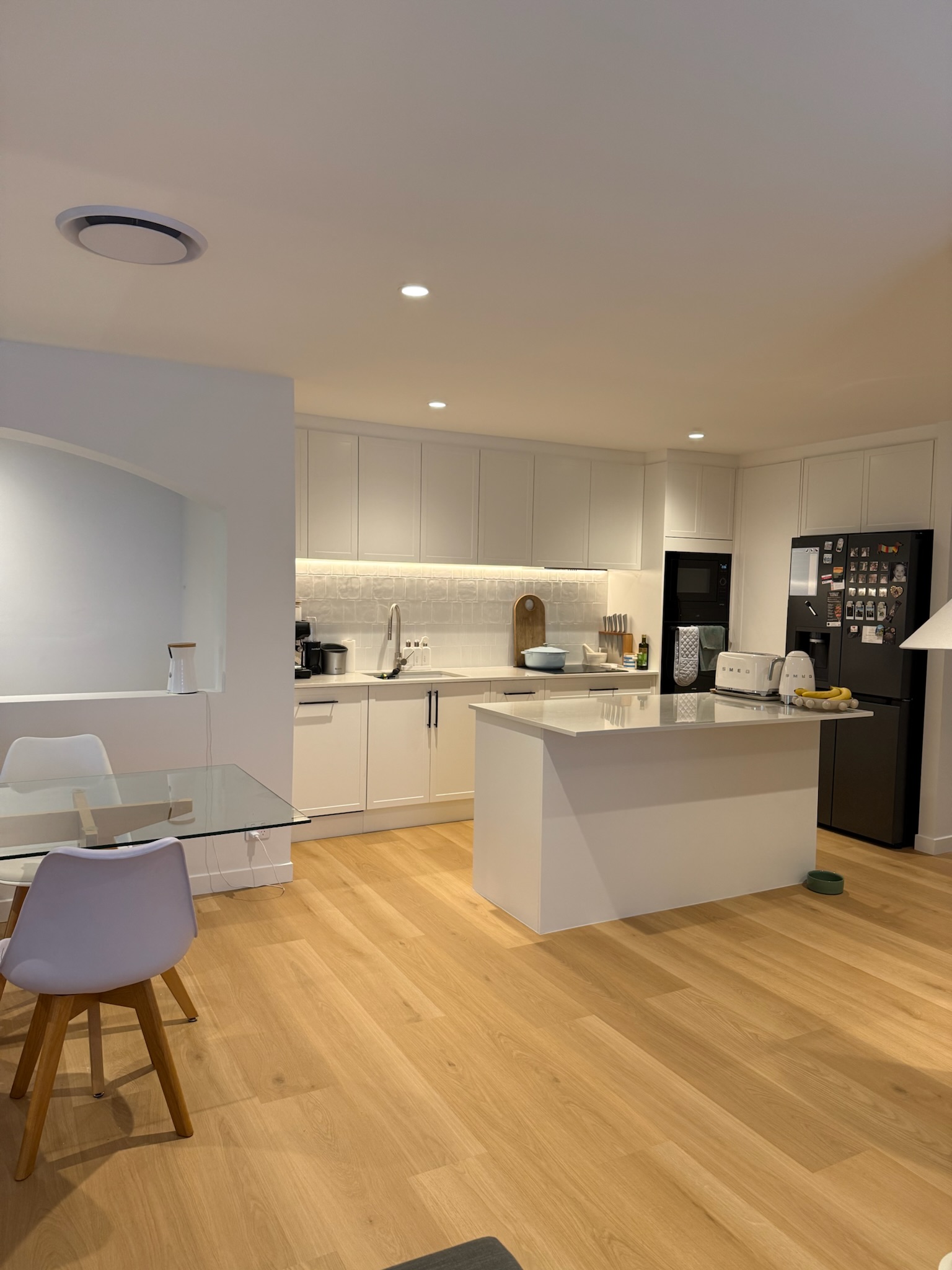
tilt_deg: -3.1
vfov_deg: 71.6
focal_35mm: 24
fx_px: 880
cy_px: 635
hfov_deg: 56.8
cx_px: 476
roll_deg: -1.9
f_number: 1.78
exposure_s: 1/121
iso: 200
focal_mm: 6.76
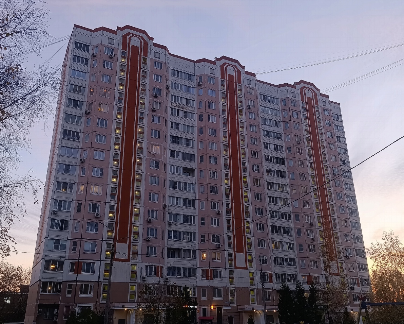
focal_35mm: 32
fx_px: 383
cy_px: 158
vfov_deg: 45.8
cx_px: 185
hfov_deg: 55.6
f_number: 1.7
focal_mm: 6.11
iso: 500
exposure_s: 1/100
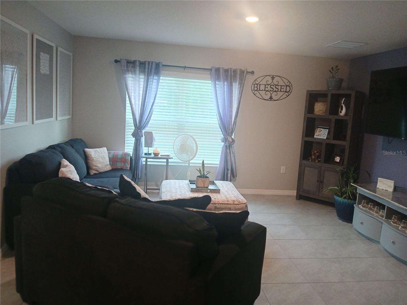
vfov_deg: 53.1
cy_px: 152
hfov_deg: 67.3
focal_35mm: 26
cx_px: 204
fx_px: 306
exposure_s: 1/30
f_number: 1.8
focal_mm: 3.98
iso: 250
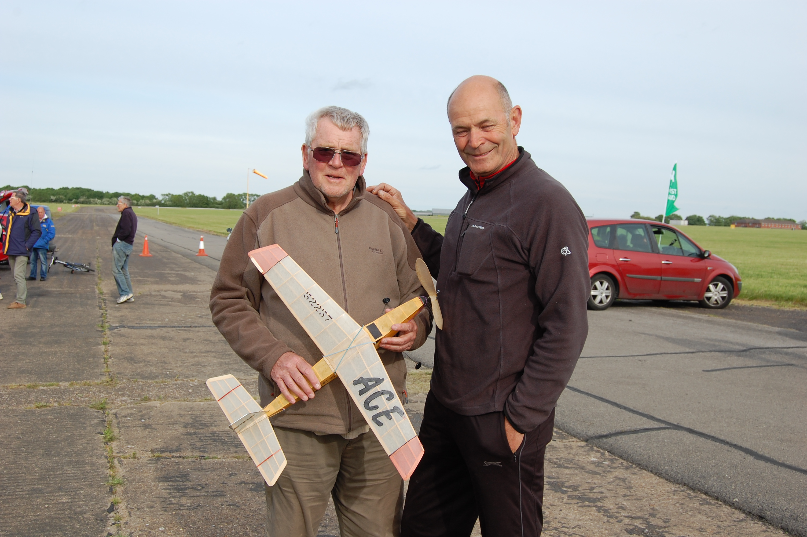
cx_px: 404
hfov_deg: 49.6
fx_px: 873
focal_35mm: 39
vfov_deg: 34.1
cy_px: 268
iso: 200
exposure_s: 1/250
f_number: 8
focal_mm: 26
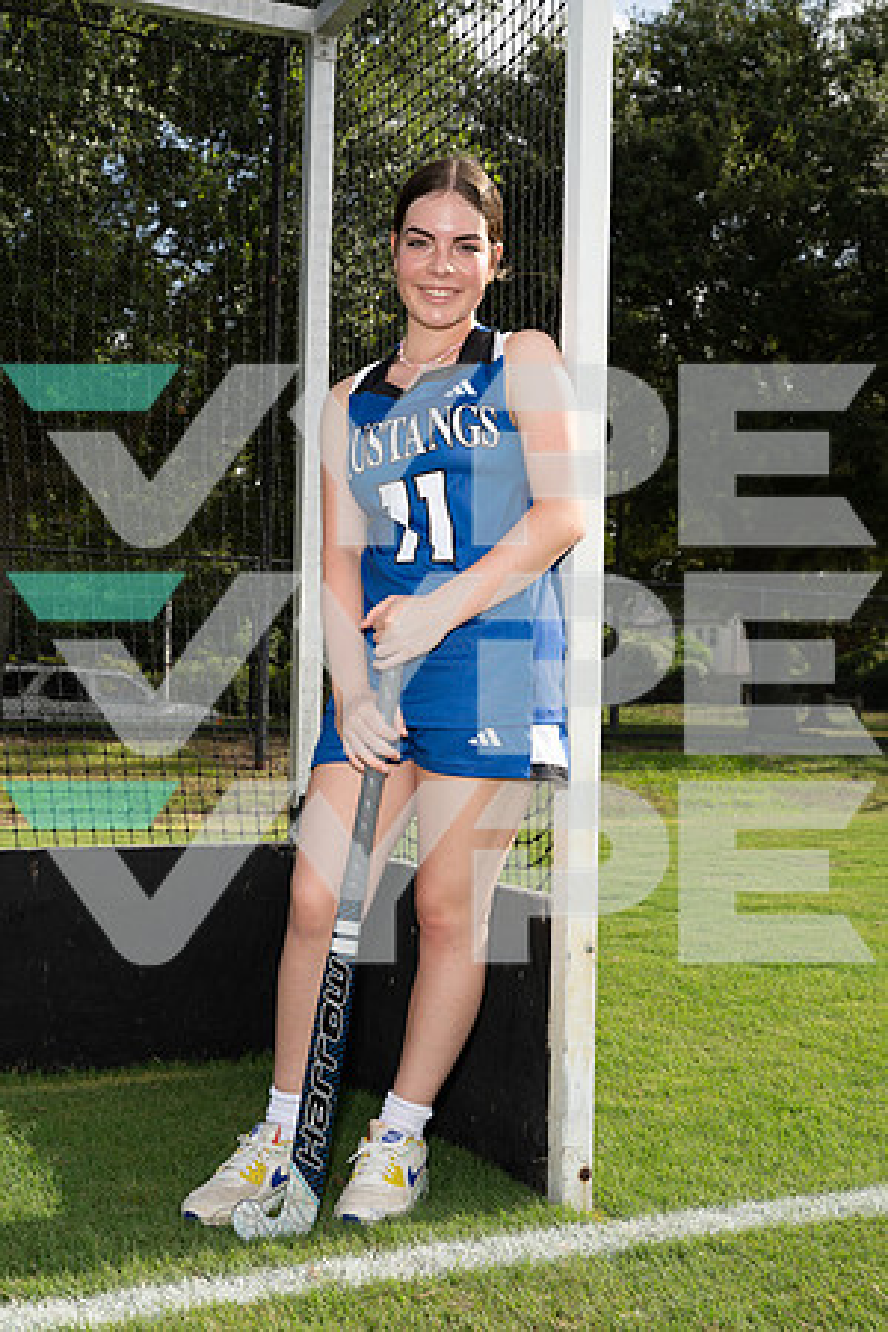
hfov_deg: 30.5
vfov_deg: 44.5
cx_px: 444
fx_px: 1628
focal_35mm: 44
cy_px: 666
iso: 125
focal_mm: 44
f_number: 8
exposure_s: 1/250
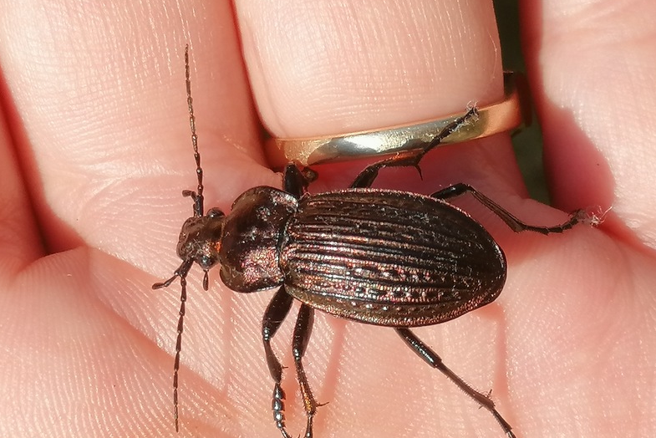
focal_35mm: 122
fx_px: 2224
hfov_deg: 16.8
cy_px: 245
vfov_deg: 11.2
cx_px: 349
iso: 50
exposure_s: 1/1036
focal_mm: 3.95
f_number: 1.8
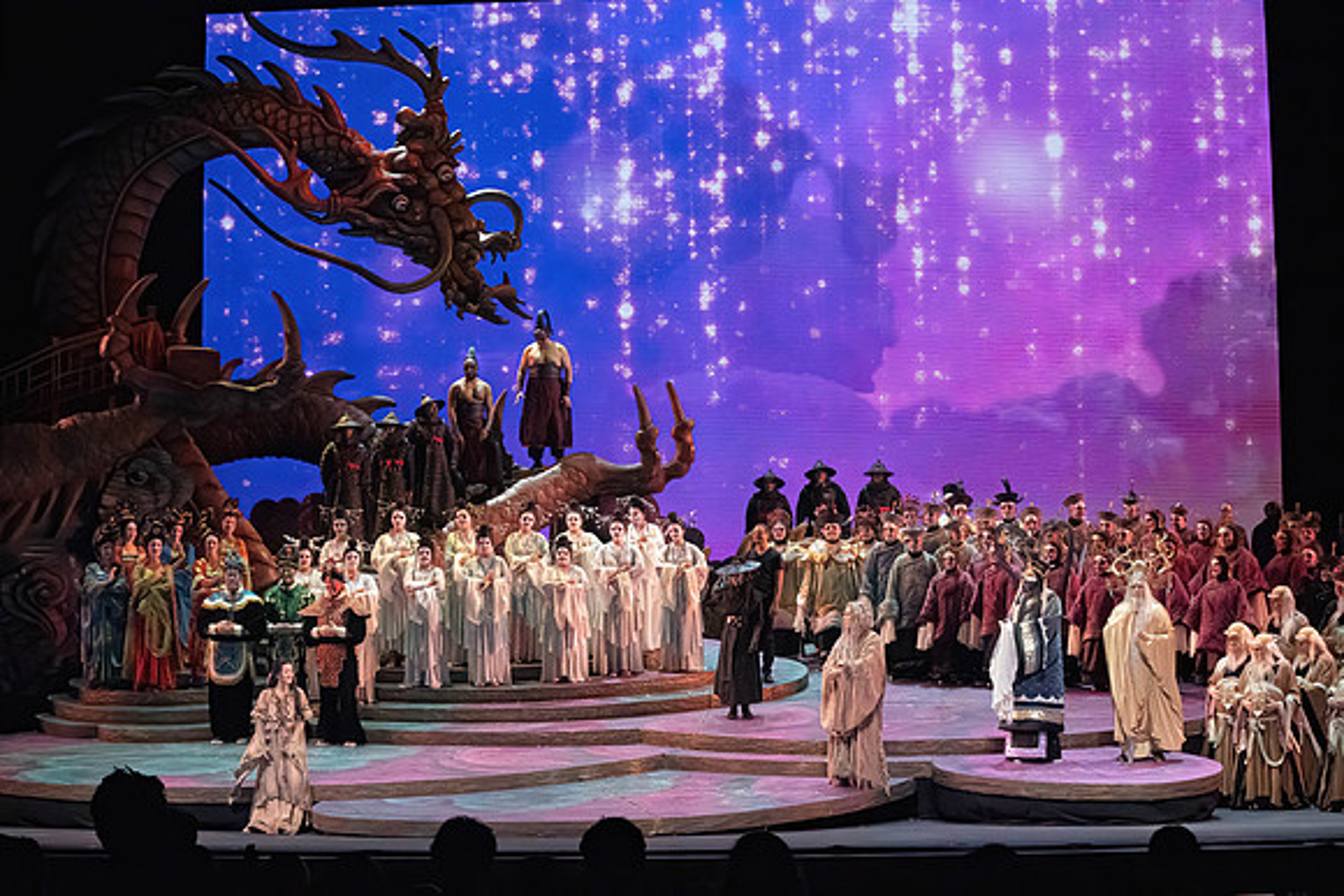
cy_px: 448
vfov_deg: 19.5
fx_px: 2614
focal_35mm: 70
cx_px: 672
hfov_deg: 28.8
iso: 20000
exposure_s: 1/1000
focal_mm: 70
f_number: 10
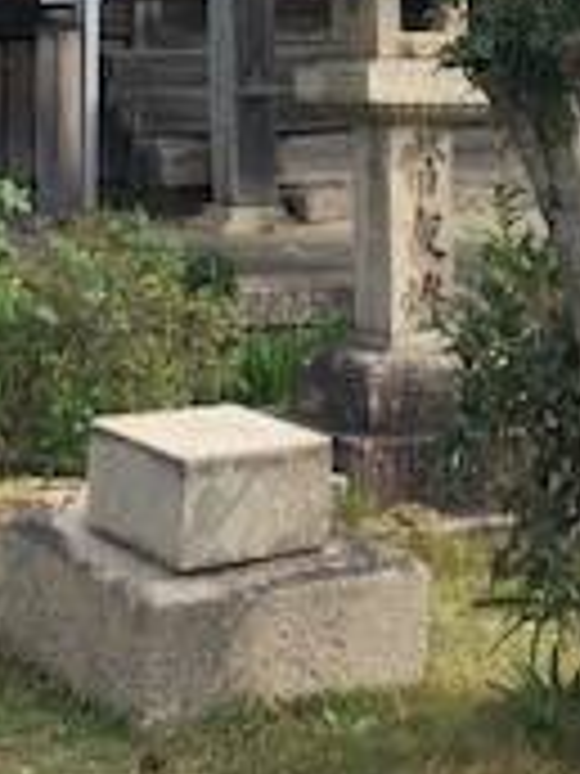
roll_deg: +1.1
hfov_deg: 14.2
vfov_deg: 15.9
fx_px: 2323
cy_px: -644
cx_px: 202
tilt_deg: +14.7
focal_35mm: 104
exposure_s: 1/2088
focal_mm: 3.99
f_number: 1.8
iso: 20
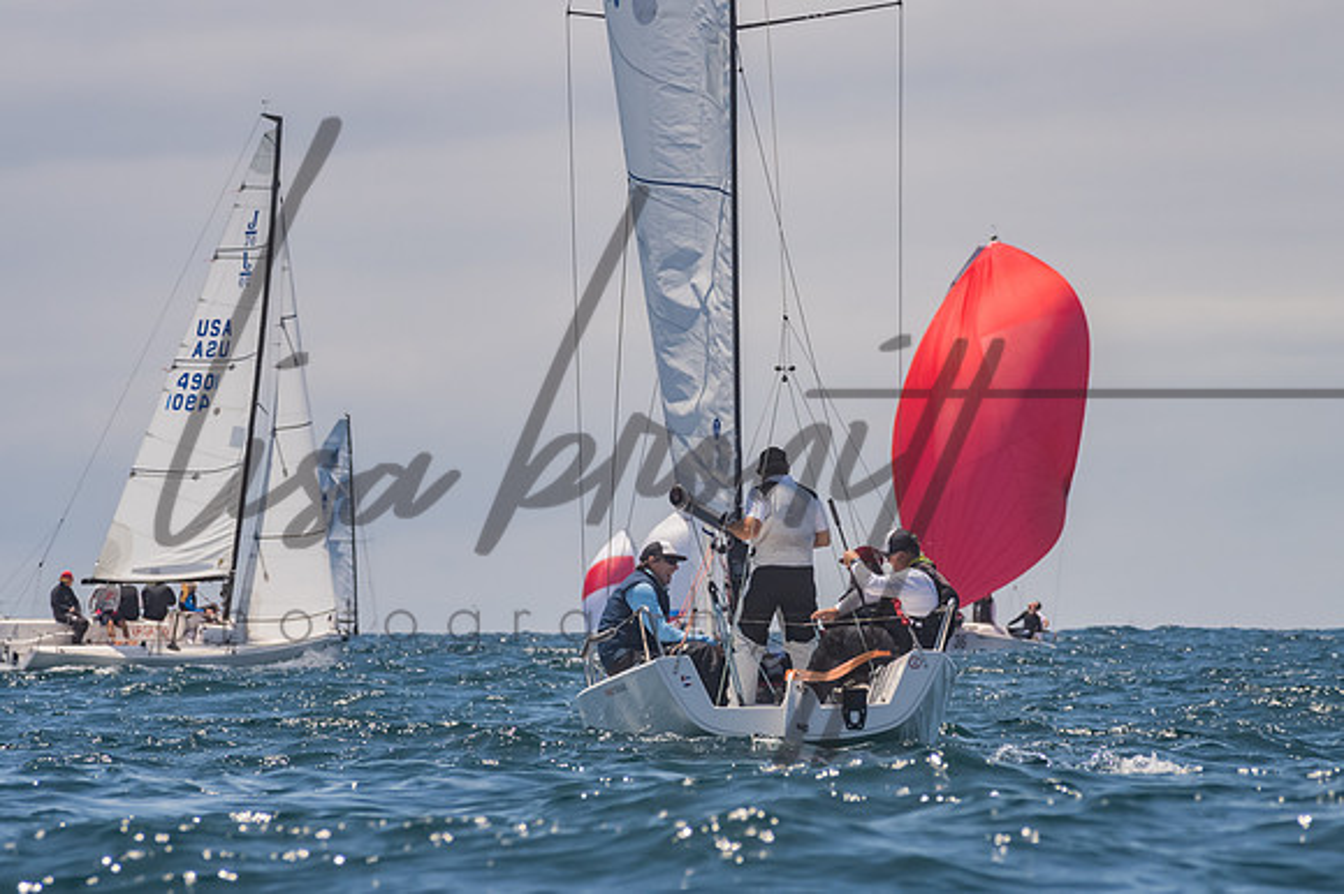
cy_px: 446
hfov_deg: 5.3
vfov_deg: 3.5
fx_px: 14453
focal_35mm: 387
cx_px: 701
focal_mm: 240
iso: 640
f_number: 14
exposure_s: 1/1000
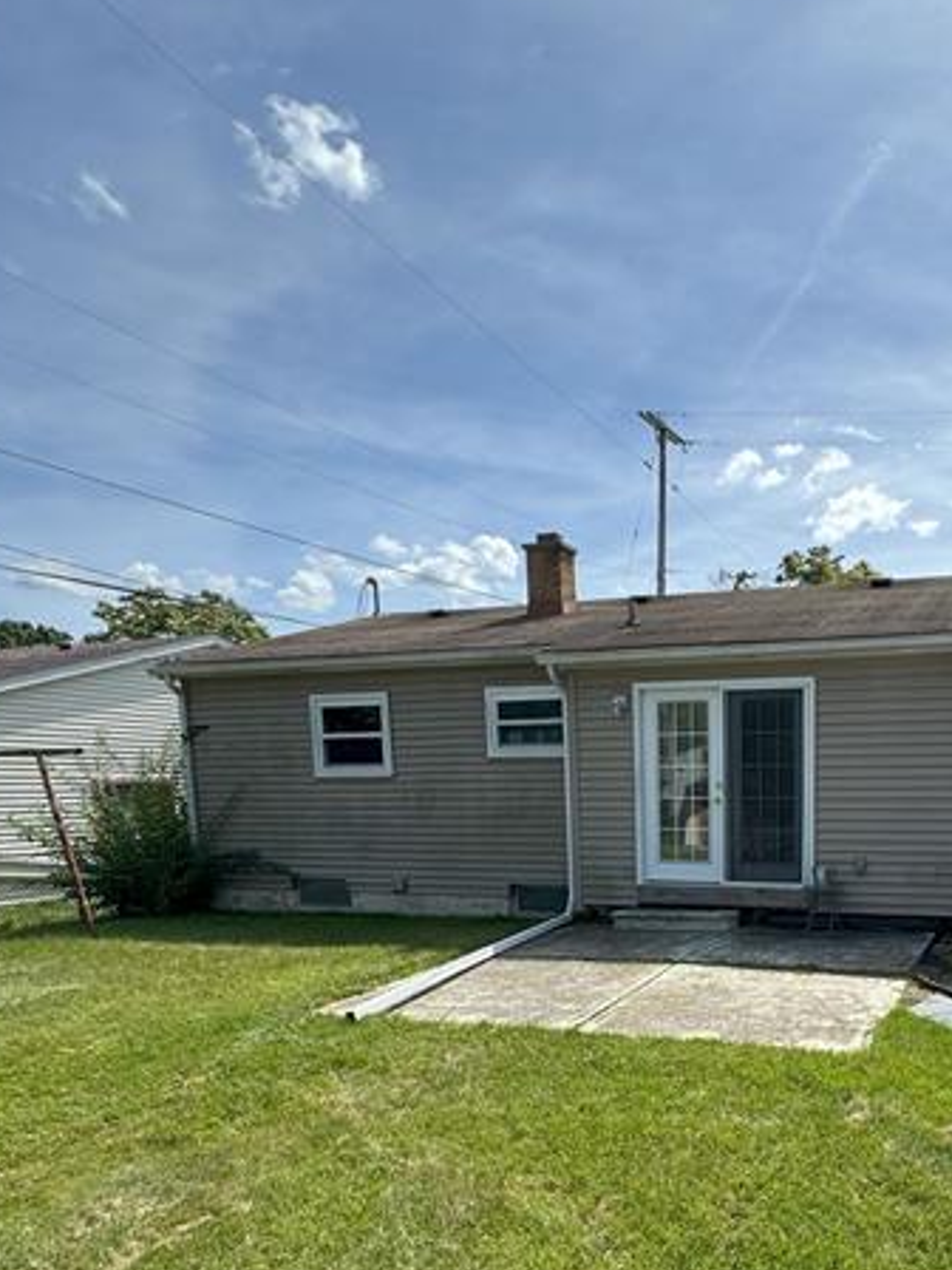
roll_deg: -0.9
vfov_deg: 68.2
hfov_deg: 52.7
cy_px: 907
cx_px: 776
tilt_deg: -8.6
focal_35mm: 24
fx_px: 880
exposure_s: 1/1832
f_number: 2.2
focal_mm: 2.22
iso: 50
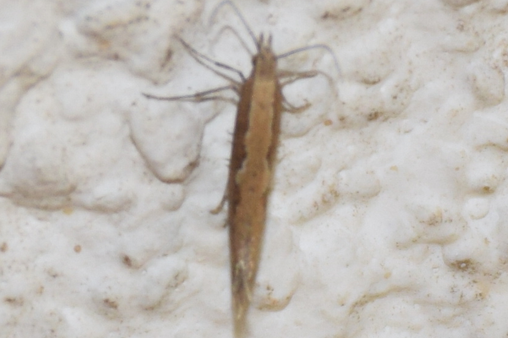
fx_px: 3428
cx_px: 271
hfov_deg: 8.5
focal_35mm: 243
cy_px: 162
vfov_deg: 5.7
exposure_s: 1/60
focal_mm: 140
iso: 320
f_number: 5.6
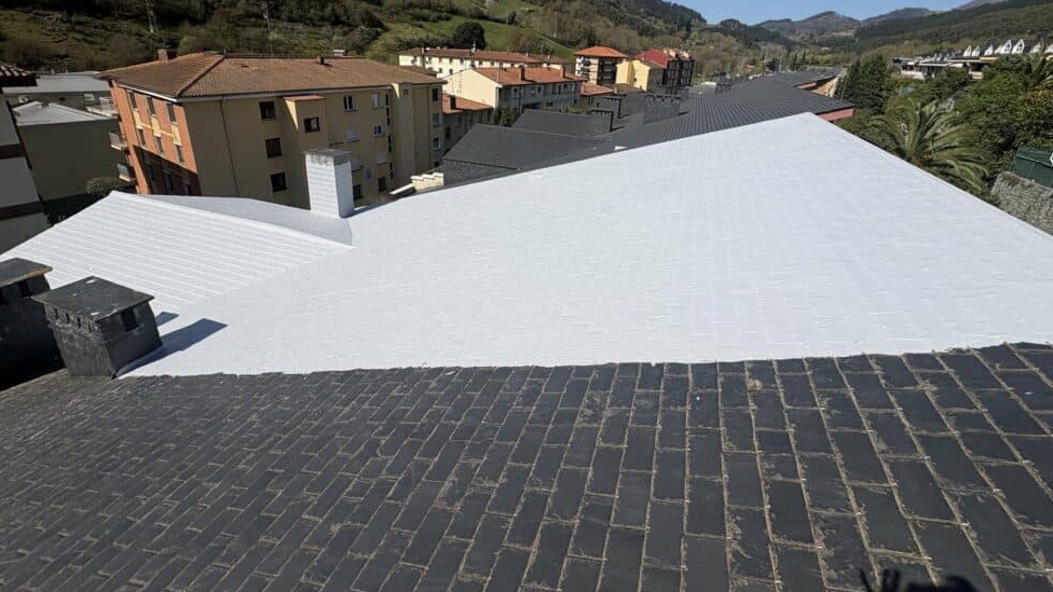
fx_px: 447
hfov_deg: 99.3
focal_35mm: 16
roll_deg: -3.2
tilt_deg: -19.4
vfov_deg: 65.5
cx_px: 550
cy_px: 203
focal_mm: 2.22
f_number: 2.2
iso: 50
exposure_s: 1/4630
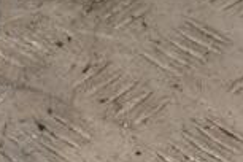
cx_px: -218
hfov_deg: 5.5
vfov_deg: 3.8
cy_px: 79
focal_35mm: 365
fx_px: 2464
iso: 800
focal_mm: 62
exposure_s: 1/200
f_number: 9
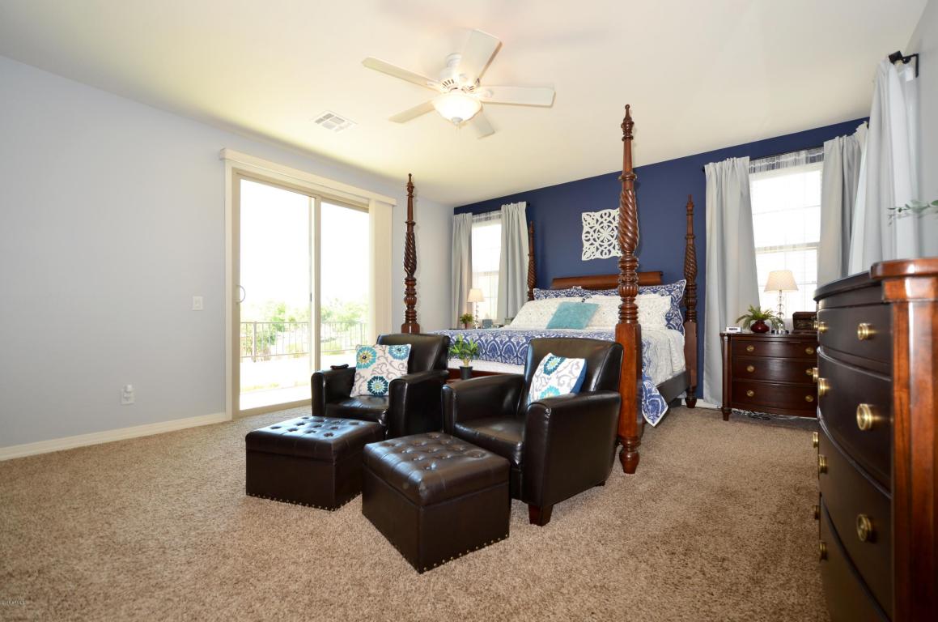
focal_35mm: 15
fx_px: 390
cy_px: 311
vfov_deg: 77.1
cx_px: 469
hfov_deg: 100.5
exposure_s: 1/80
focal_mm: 10
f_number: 4.5
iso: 200
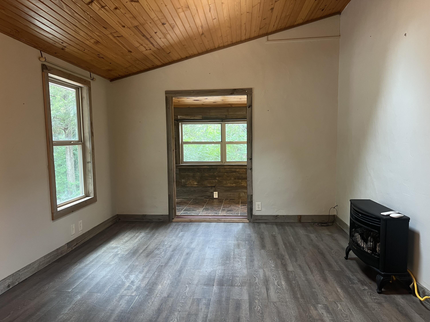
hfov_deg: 67.3
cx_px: 215
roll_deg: +0.2
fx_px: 323
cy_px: 161
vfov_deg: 53.1
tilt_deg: -5.4
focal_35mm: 26
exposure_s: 1/60
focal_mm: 5.7
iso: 160
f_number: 1.5
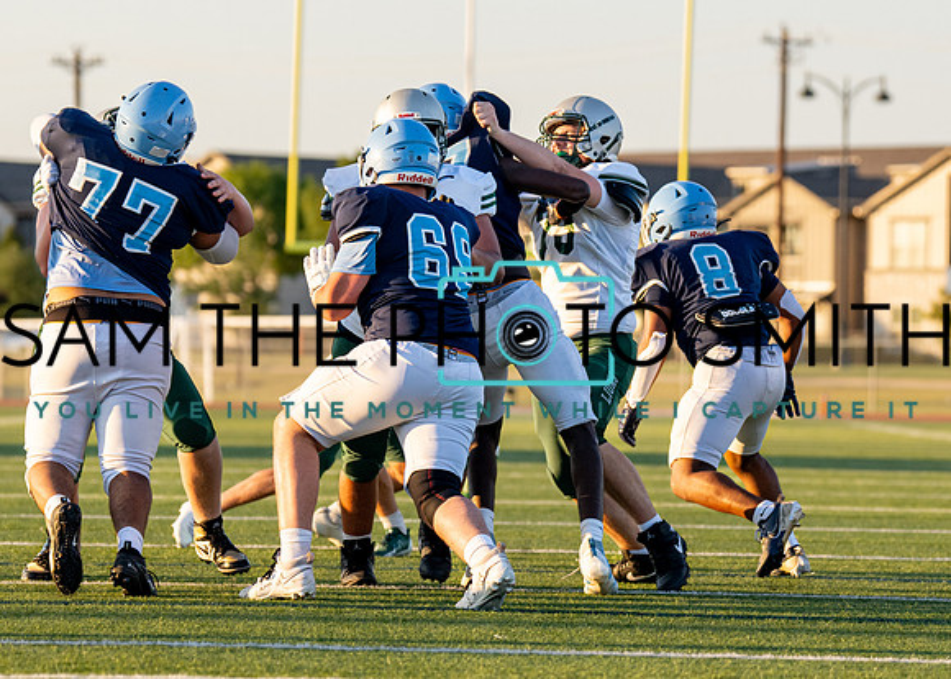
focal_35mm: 221
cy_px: 352
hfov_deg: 9.1
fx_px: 5975
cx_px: 458
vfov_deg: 6.5
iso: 400
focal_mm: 107
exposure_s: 1/2500
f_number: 2.8
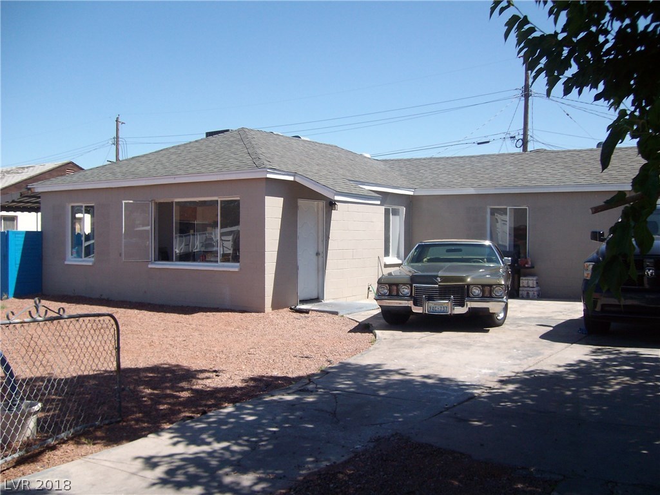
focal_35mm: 35
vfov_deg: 40.7
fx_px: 667
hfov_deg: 52.6
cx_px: 330
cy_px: 248
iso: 80
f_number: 7.2
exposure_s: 1/156
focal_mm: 5.8
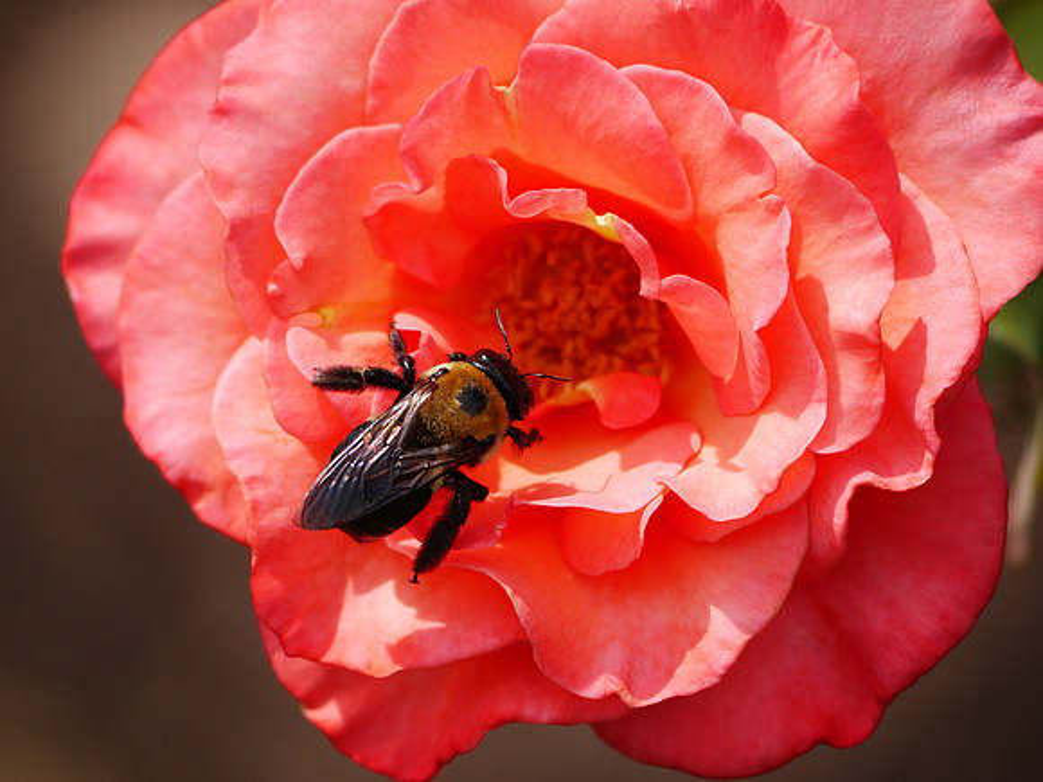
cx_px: 522
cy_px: 391
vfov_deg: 2.5
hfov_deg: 3.3
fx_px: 18078
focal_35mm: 600
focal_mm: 300
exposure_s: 1/800
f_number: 5.6
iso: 125
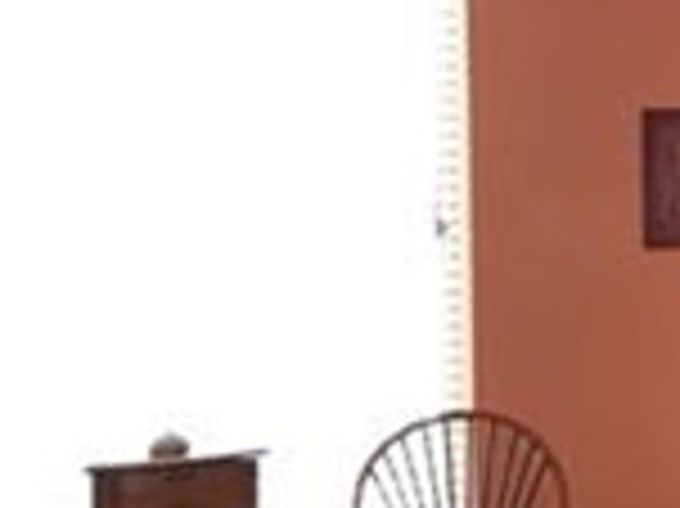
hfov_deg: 14.2
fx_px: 2336
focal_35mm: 119
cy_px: 157
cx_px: 1301
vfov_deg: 12.4
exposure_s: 1/24
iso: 40
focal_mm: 3.99
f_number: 1.8
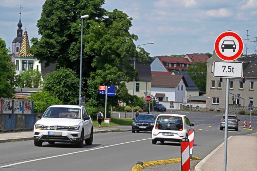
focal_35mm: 110
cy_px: 86
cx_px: 128
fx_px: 785
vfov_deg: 12.5
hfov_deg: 18.6
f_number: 14
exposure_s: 1/250
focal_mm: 110
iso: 320
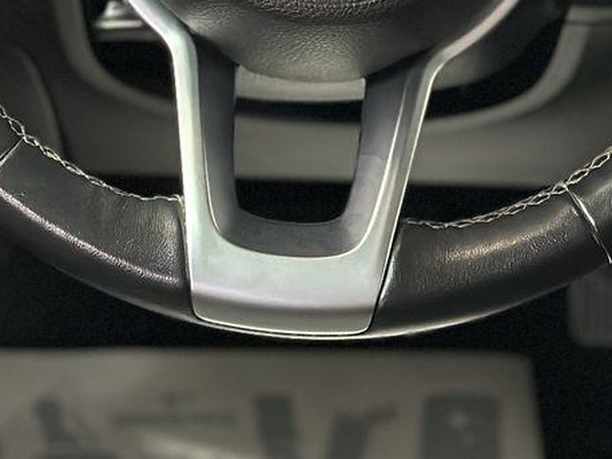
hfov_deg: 13.1
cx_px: 359
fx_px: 2668
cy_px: -213
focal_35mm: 151
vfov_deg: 9.6
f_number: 1.78
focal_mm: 6.86
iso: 640
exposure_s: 1/25
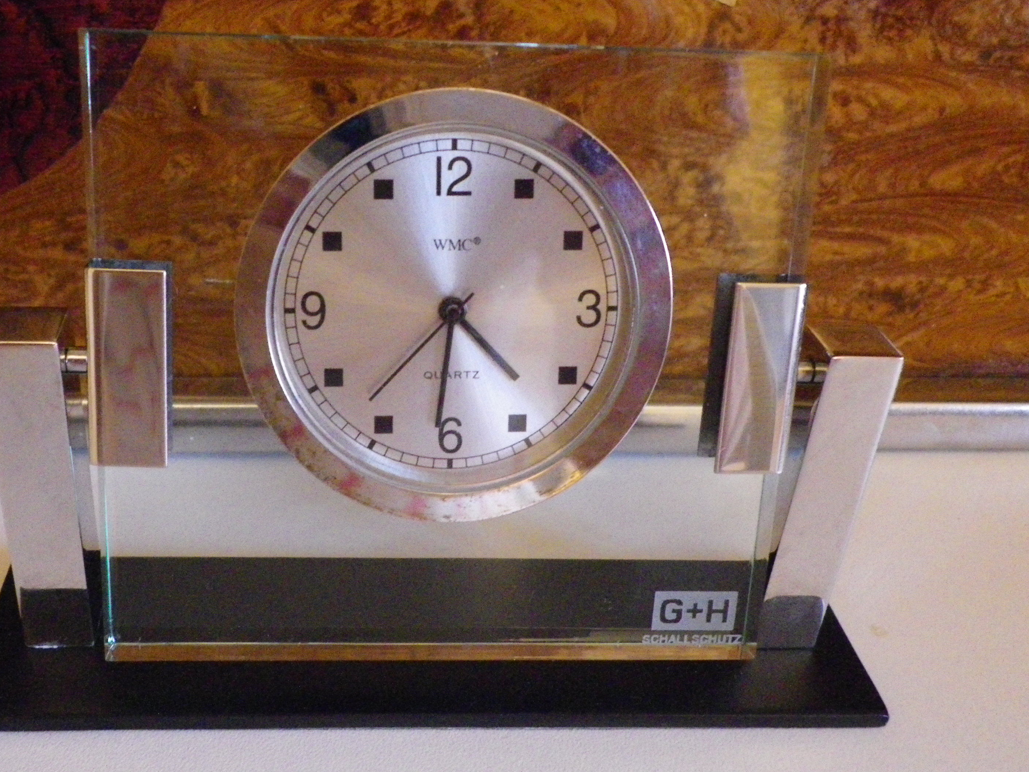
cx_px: 392
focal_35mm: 40
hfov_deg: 46.4
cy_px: 389
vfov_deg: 36.0
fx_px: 1189
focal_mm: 4.9
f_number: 2.6
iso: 800
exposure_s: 1/40
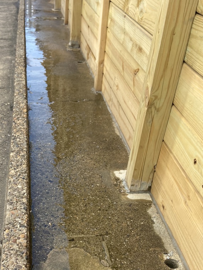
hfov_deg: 34.7
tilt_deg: -38.1
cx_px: 63
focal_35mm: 41
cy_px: 207
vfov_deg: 44.1
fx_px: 320
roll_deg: -4.3
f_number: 1.8
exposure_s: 1/606
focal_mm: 4.25
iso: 32
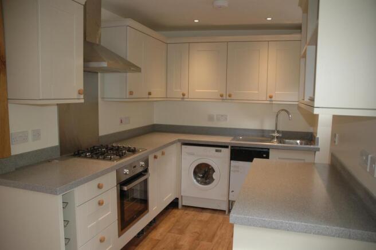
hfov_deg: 67.4
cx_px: 188
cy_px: 125
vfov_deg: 47.8
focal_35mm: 27
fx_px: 282
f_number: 3.5
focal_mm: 18
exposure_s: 1/100
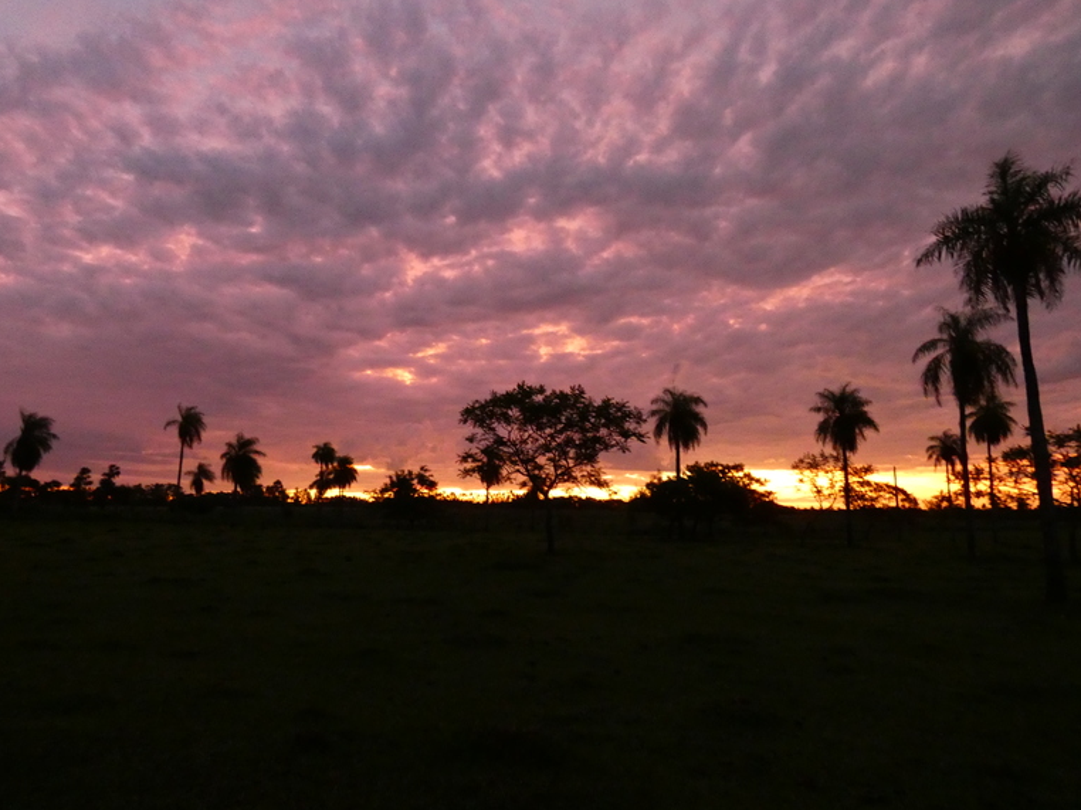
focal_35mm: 21
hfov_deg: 79.0
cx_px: 532
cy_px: 410
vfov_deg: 63.4
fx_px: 656
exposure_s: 1/60
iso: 1000
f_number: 2.8
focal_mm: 3.6
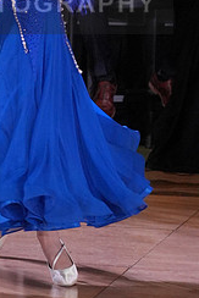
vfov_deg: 6.3
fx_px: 2716
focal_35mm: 328
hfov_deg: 4.2
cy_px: -6
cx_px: 5
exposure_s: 1/500
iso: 2500
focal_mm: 92
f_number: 4
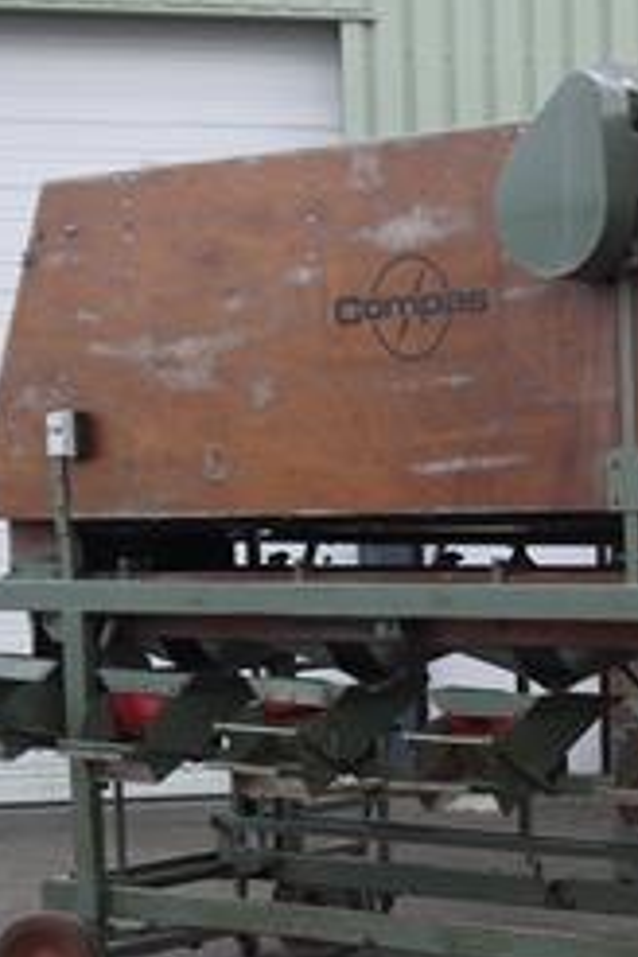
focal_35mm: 92
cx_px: 1011
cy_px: 661
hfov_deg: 13.8
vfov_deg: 22.0
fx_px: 2445
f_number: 5
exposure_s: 1/160
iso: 100
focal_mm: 17
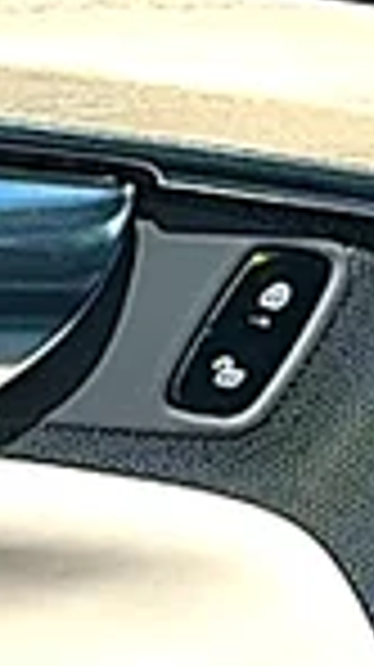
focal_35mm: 252
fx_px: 4453
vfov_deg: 8.5
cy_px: 578
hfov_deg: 4.7
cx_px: -559
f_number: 1.78
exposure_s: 1/4386
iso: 80
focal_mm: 6.86
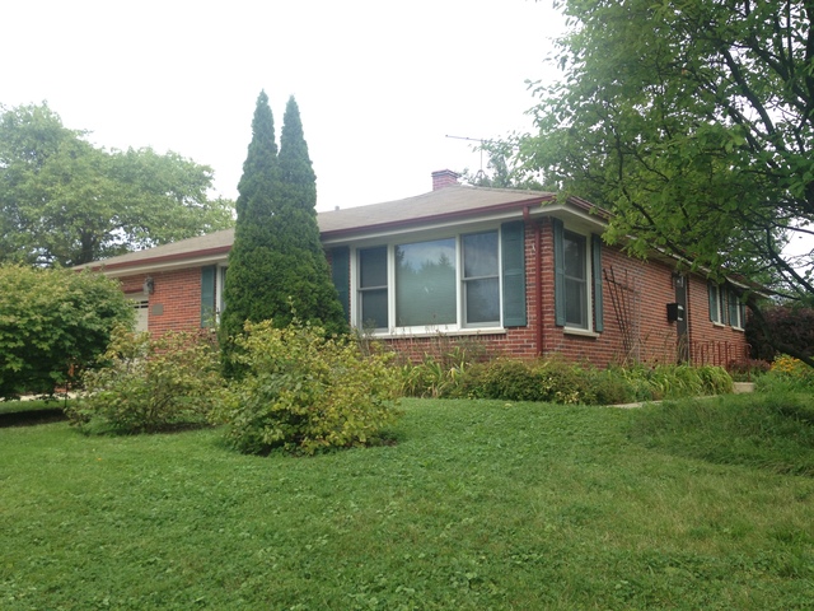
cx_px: 407
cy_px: 306
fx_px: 776
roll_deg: -0.3
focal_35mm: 33
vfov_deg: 42.9
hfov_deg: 55.4
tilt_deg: +5.0
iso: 50
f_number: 2.4
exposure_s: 1/444
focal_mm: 4.12
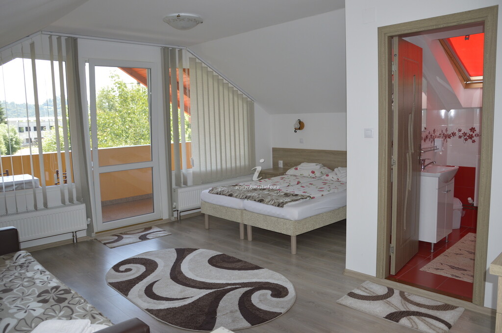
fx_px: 376
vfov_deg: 47.8
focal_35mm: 27
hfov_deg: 67.4
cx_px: 251
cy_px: 166
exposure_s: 1/125
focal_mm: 18
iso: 180
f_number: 3.5
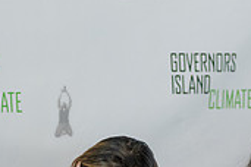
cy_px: 253
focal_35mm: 424
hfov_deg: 4.9
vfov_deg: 3.2
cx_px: 63
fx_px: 2956
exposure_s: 1/320
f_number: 4
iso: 4000
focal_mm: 125
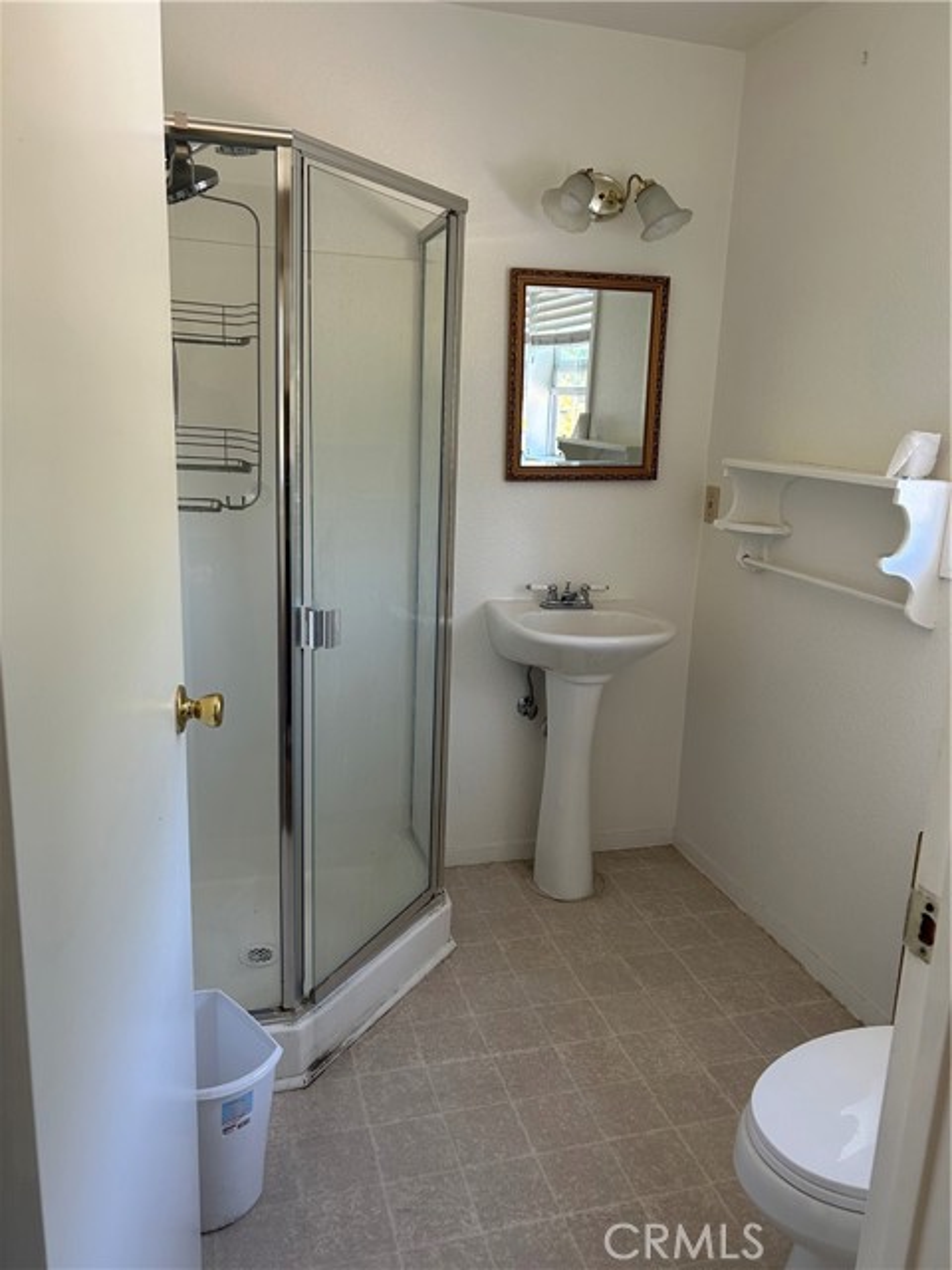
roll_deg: -3.1
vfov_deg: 67.3
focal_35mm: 26
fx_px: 953
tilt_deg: -14.5
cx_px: 476
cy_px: 635
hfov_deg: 53.1
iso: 125
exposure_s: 1/119
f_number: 1.5
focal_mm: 5.7
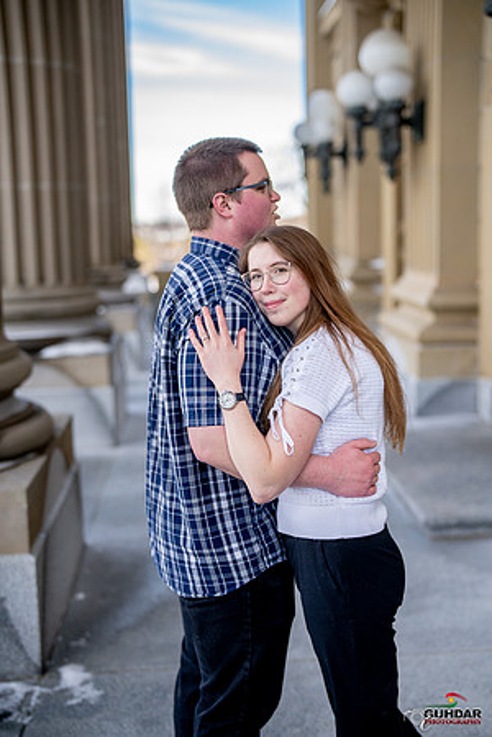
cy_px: 368
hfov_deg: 27.0
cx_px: 246
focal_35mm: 50
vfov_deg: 39.6
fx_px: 1025
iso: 1000
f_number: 1.8
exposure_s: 1/6400
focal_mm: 50
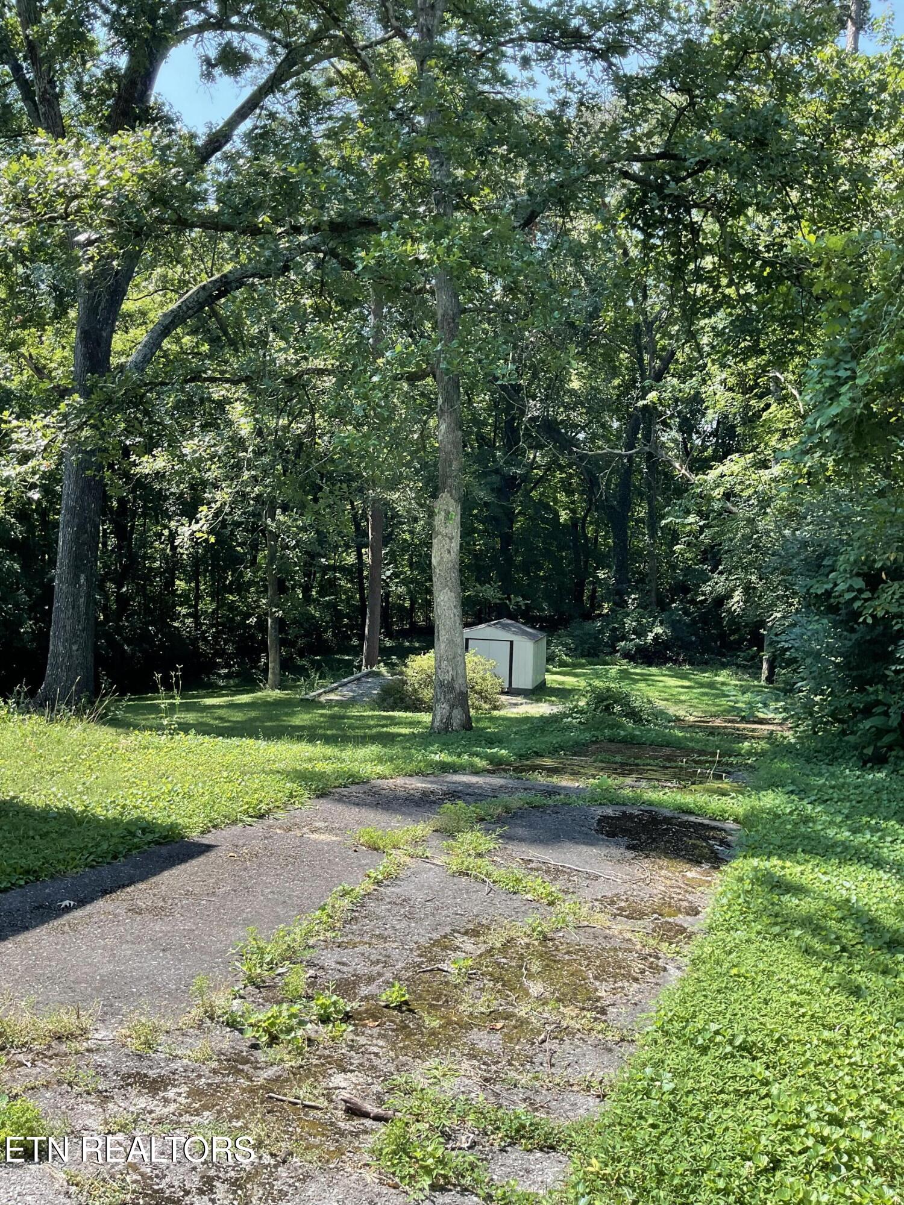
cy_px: 602
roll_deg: -0.8
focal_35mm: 29
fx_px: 1010
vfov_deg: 61.7
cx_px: 452
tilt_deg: -7.5
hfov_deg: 48.2
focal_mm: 3
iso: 16
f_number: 1.8
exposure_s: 1/329
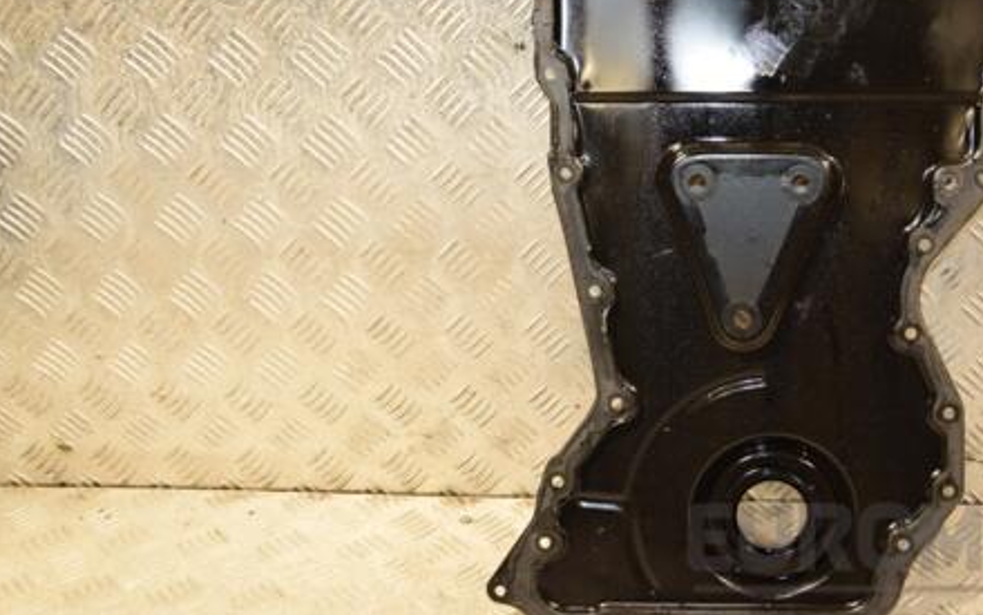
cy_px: 239
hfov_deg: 39.9
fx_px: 1339
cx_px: 646
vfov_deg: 25.8
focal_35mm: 50
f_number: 5
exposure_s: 1/125
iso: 800
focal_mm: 24
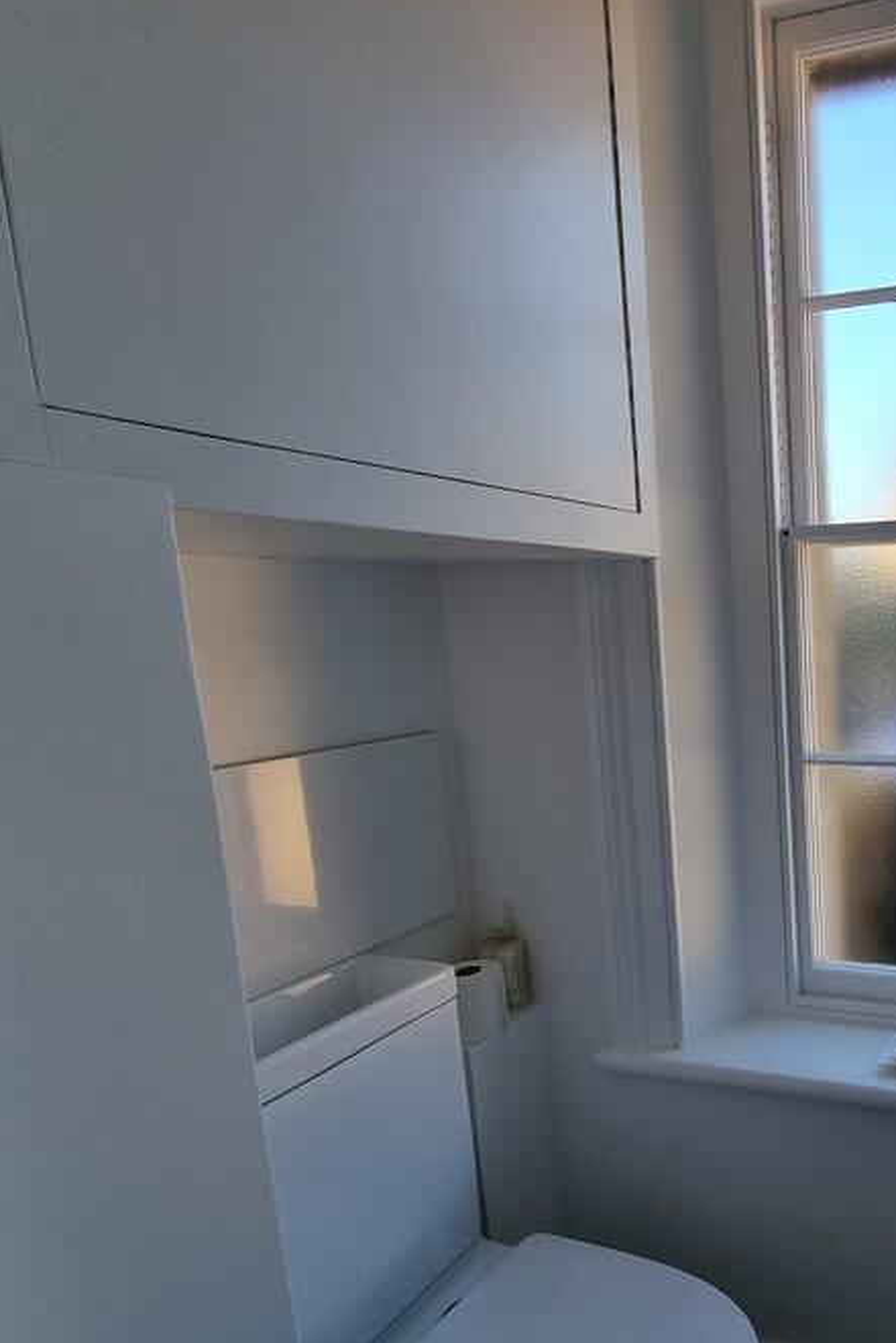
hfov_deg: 48.3
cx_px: 910
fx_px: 783
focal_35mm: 21
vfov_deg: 80.8
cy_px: 760
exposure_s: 1/215
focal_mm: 2.2
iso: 50
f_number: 2.2
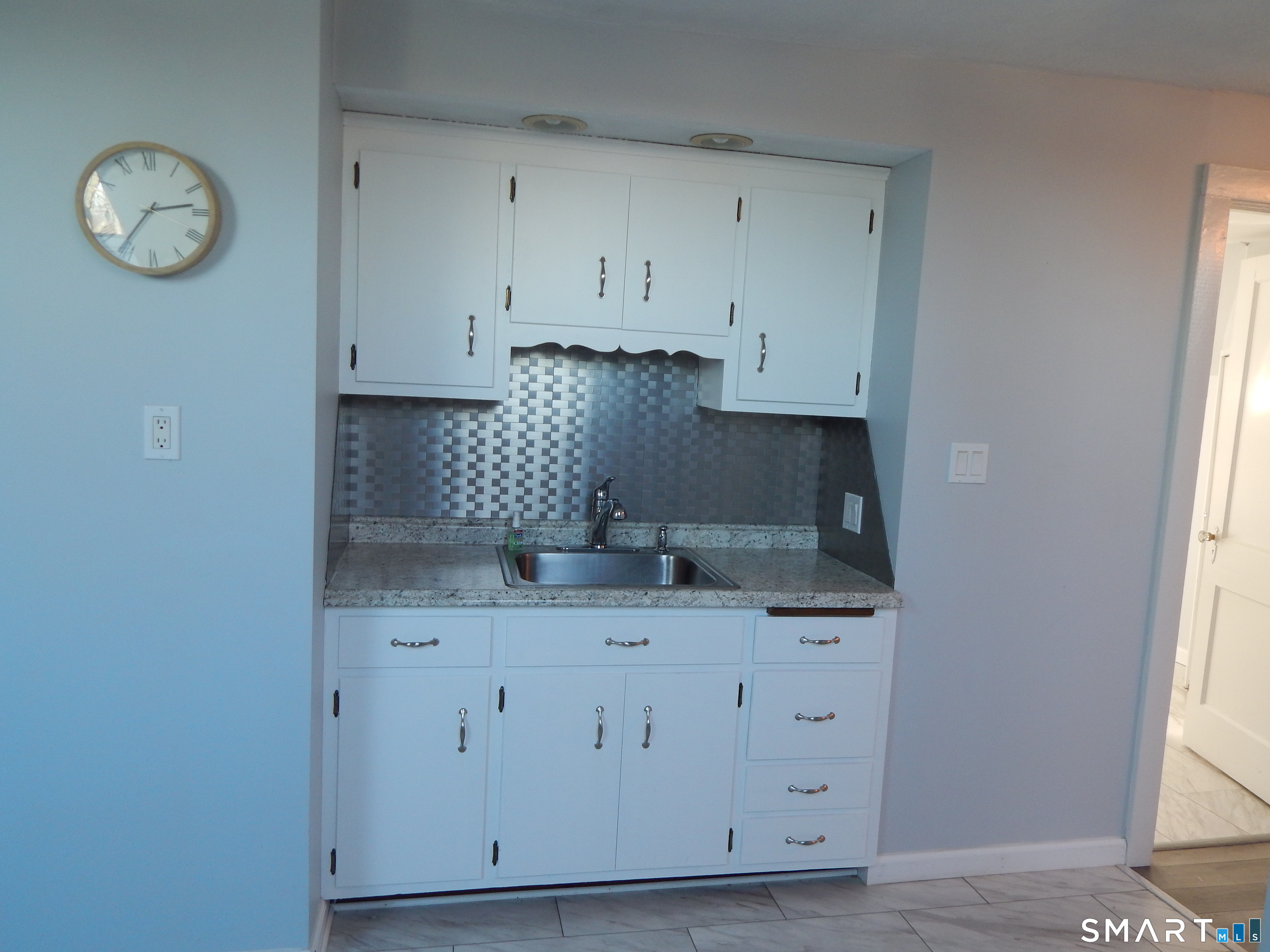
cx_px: 635
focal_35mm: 25
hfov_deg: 69.4
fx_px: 917
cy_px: 476
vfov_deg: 54.9
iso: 140
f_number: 3.1
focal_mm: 4.5
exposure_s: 1/30
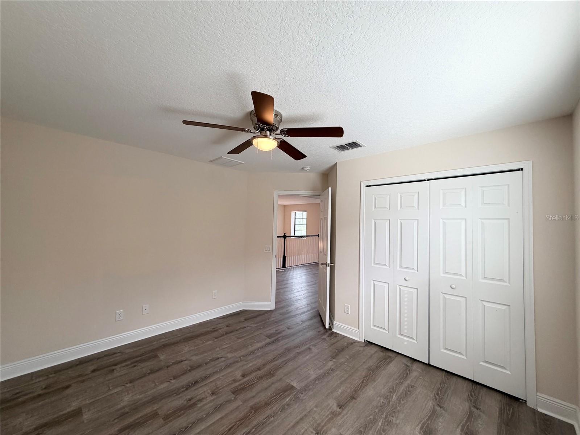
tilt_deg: +0.8
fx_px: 235
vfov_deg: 85.7
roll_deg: -1.5
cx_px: 290
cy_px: 218
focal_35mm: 14
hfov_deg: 102.1
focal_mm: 2.22
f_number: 2.2
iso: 100
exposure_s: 1/121
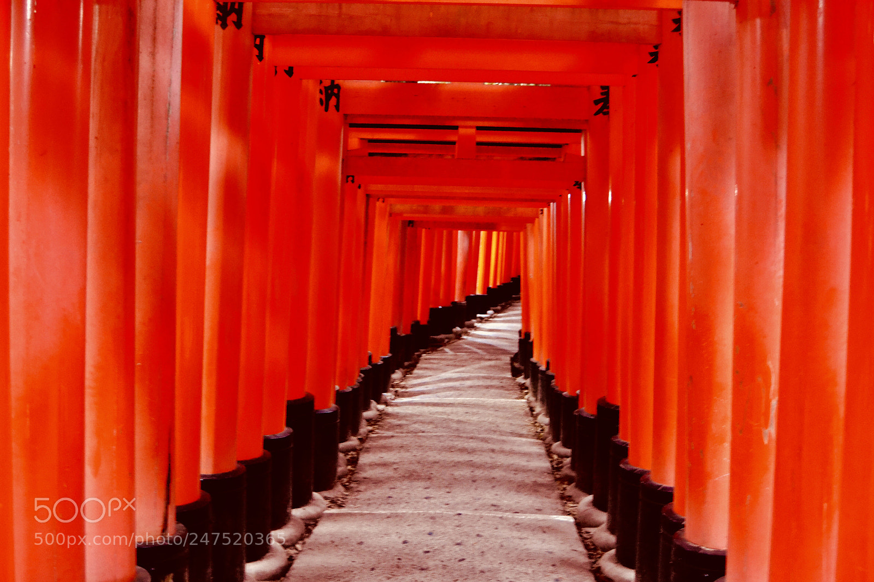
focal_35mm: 42
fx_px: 1019
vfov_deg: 31.9
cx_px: 437
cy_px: 291
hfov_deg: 46.4
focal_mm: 28
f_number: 3.5
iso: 3200
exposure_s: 1/10
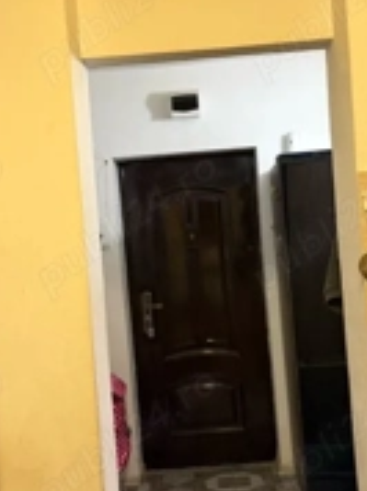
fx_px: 765
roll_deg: +4.4
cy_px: 257
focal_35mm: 54
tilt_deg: +0.5
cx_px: 182
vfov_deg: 35.6
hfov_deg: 27.0
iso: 400
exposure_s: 1/50
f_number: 1.78
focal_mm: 6.76
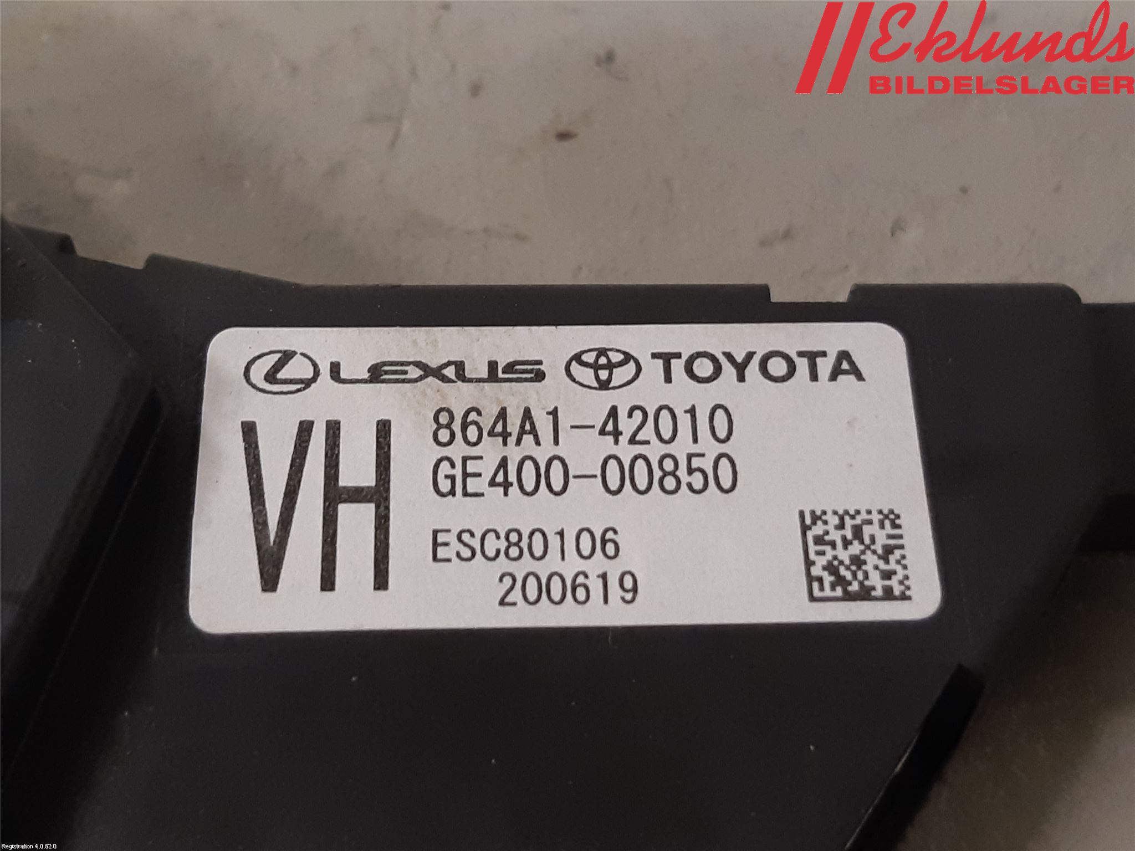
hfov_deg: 67.3
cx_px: 568
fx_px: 852
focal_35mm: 26
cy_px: 426
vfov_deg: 53.1
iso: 160
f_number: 1.7
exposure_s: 1/50
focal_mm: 3.93
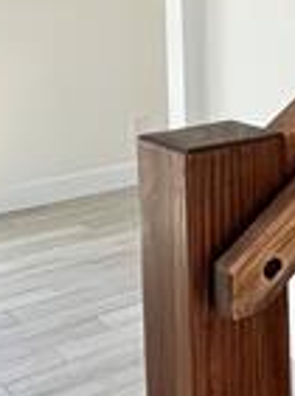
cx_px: 591
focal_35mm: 71
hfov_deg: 16.0
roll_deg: -1.1
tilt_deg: -5.6
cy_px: 20
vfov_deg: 26.3
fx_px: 810
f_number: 1.8
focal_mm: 1.57
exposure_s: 1/99
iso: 100
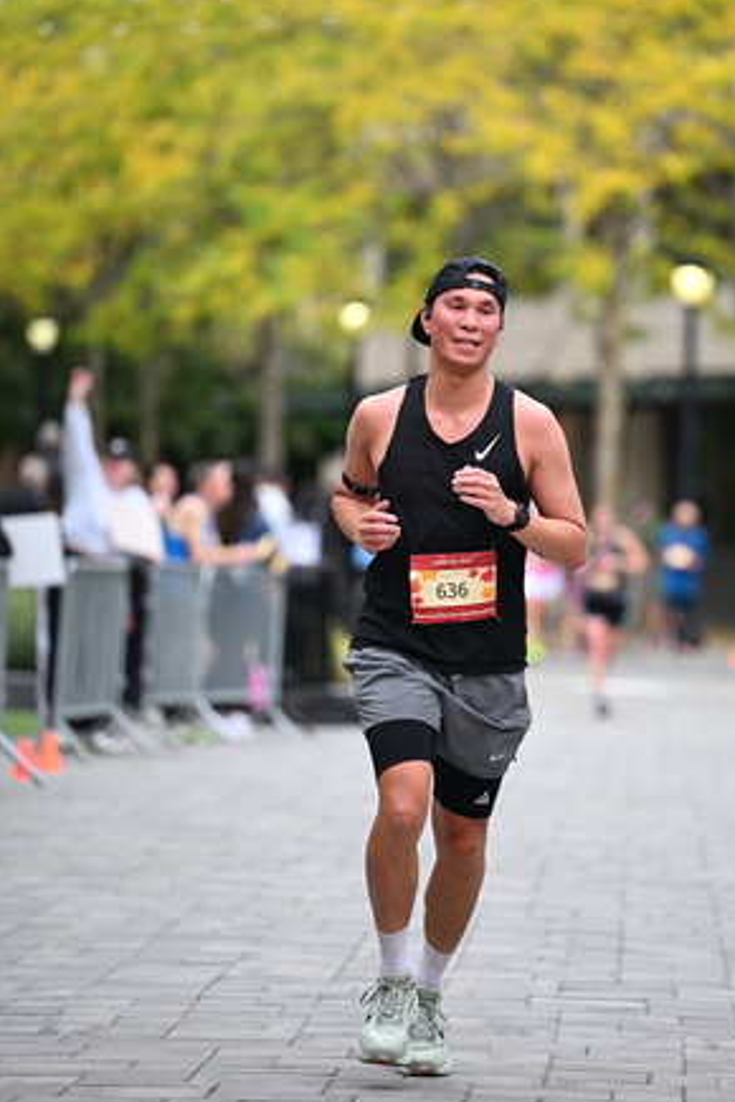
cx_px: 463
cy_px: 459
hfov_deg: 6.4
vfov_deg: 9.6
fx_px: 6584
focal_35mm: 215
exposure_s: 1/2000
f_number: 2.8
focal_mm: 170
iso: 640
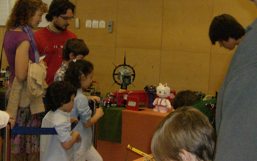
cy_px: 78
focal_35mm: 76
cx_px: 67
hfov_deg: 26.8
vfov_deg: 17.2
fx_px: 532
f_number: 2.8
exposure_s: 1/60
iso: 200
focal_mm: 6
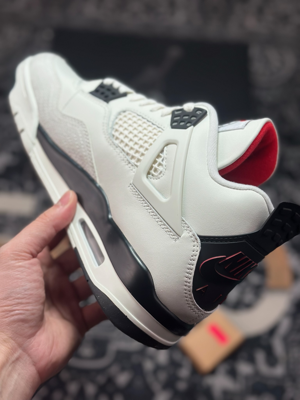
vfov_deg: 39.7
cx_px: 150
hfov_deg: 30.3
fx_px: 555
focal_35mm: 48
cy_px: 200
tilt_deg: -56.9
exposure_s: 1/1916
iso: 80
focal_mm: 6.86
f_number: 1.78
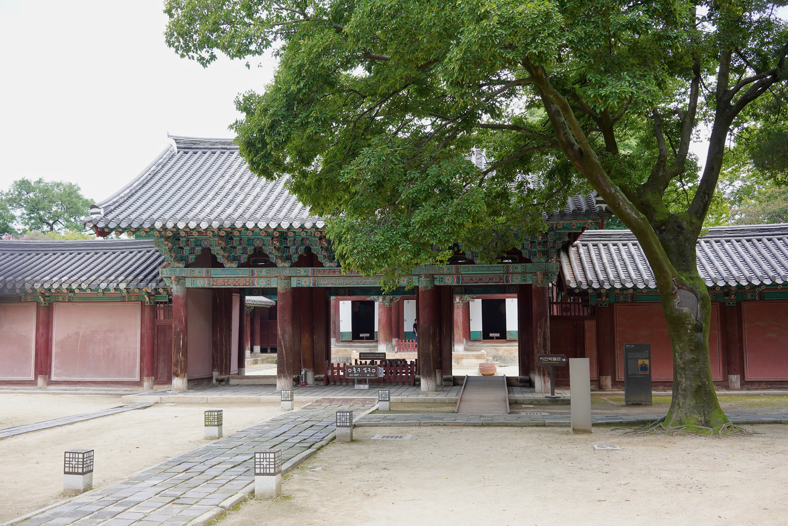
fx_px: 766
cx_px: 394
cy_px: 263
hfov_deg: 54.4
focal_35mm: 35
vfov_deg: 37.9
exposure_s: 1/100
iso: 125
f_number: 6.3
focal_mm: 35
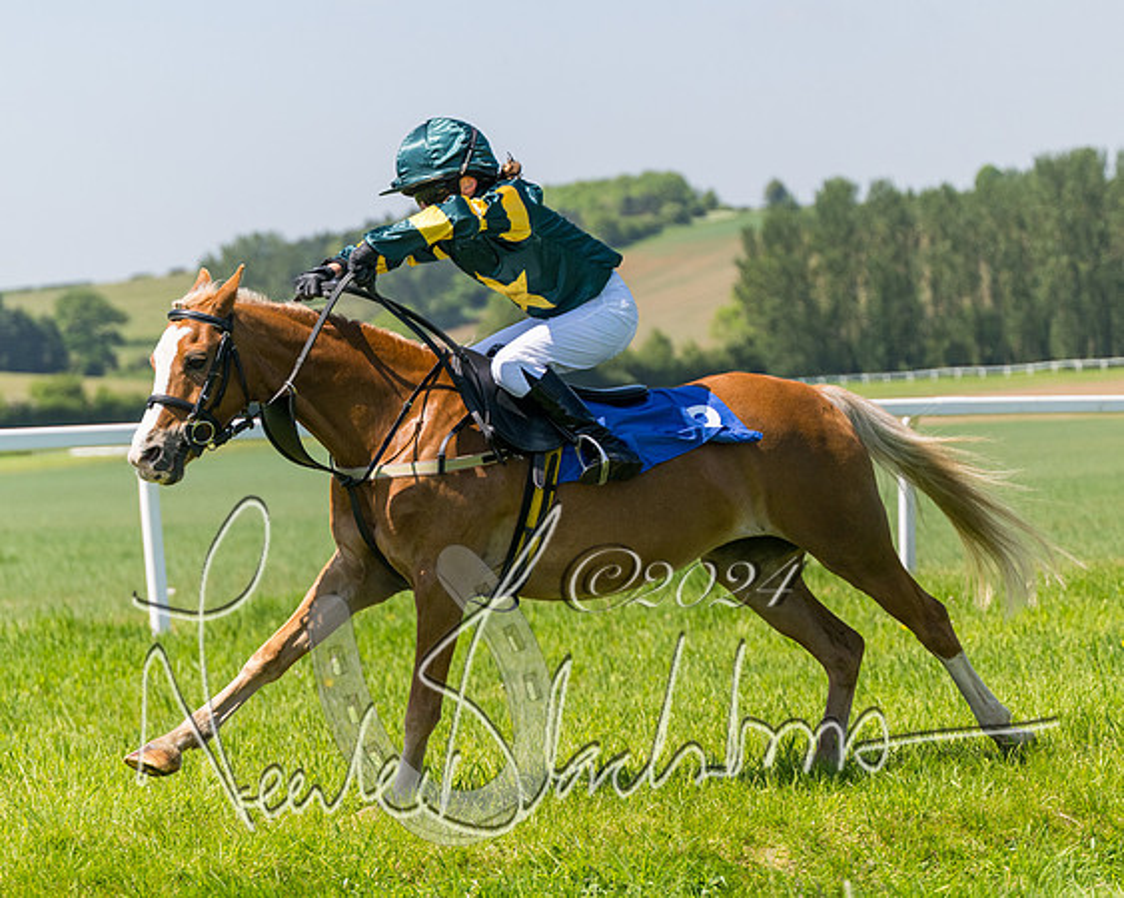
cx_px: 530
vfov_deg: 12.0
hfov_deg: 15.0
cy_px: 410
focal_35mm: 128
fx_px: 4273
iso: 400
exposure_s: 1/6400
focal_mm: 98
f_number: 4
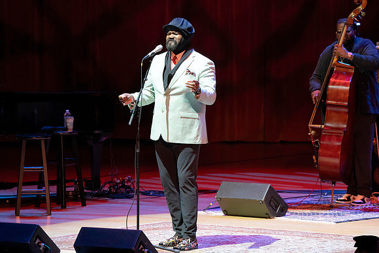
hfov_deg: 7.7
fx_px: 2822
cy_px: 126
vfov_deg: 5.1
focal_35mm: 268
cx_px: 190
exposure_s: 1/250
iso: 6400
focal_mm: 268
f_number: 7.1
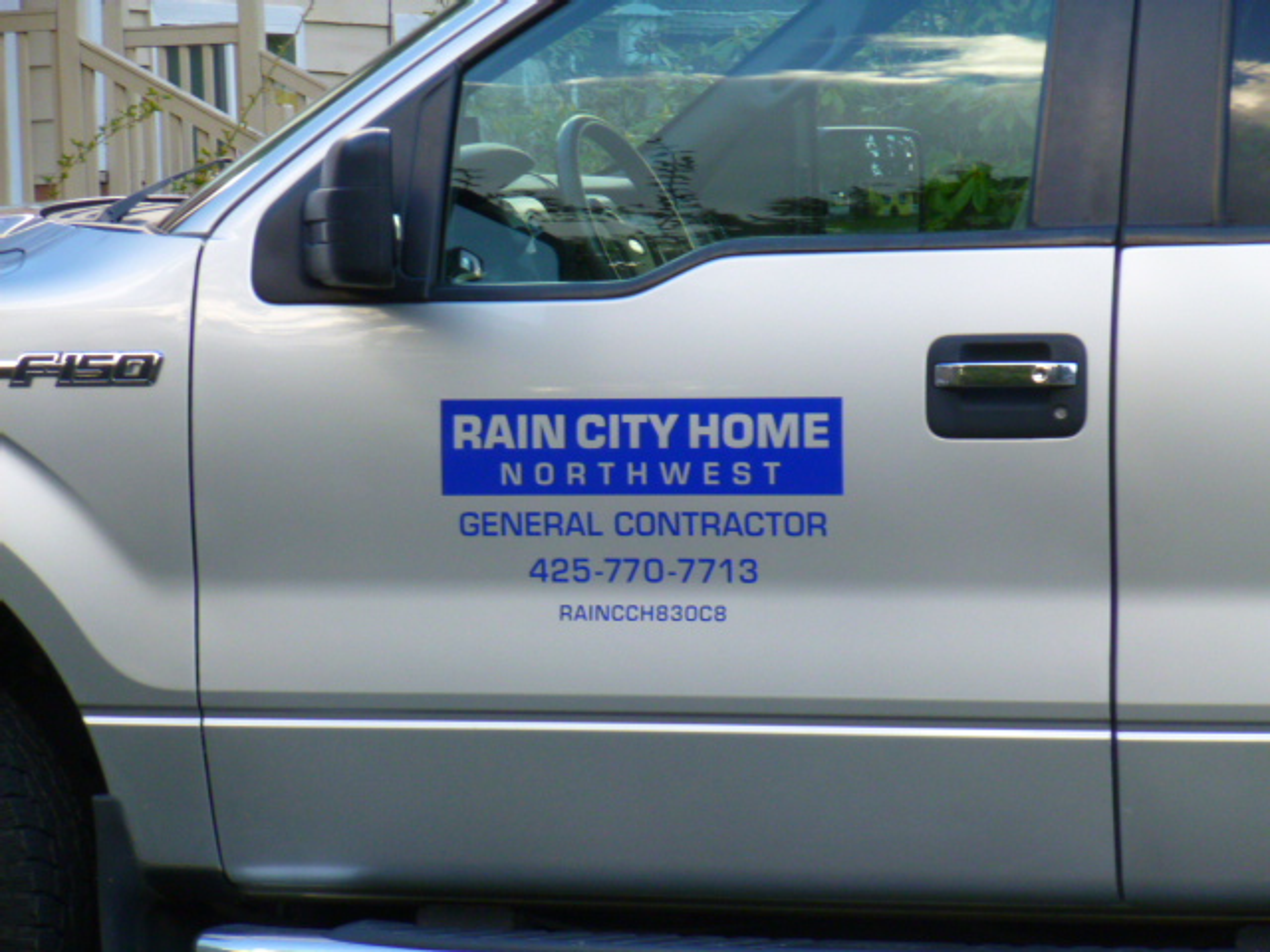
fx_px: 6677
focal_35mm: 182
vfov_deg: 8.2
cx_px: 635
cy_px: 476
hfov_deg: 10.9
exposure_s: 1/100
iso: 250
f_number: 5.8
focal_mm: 32.4
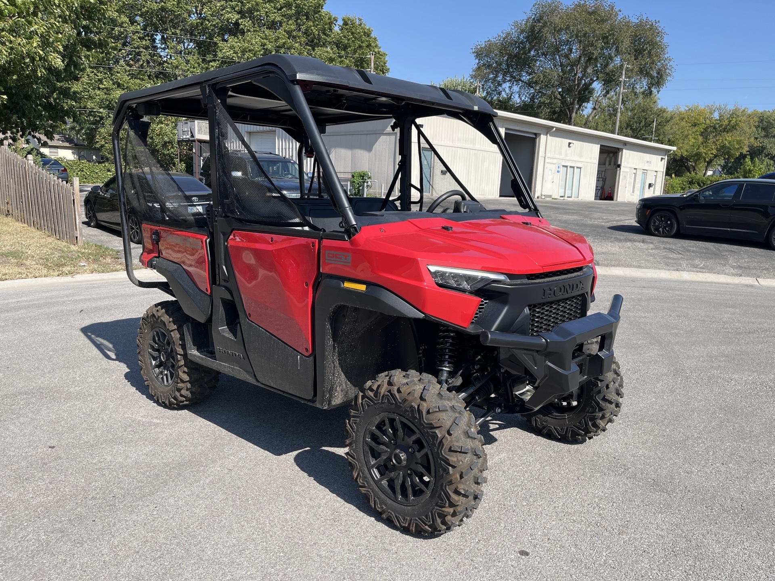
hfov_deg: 67.3
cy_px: 290
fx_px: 582
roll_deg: -2.5
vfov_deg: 53.1
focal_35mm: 26
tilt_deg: -10.6
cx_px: 388
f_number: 1.6
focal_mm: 5.1
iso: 50
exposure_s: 1/1992
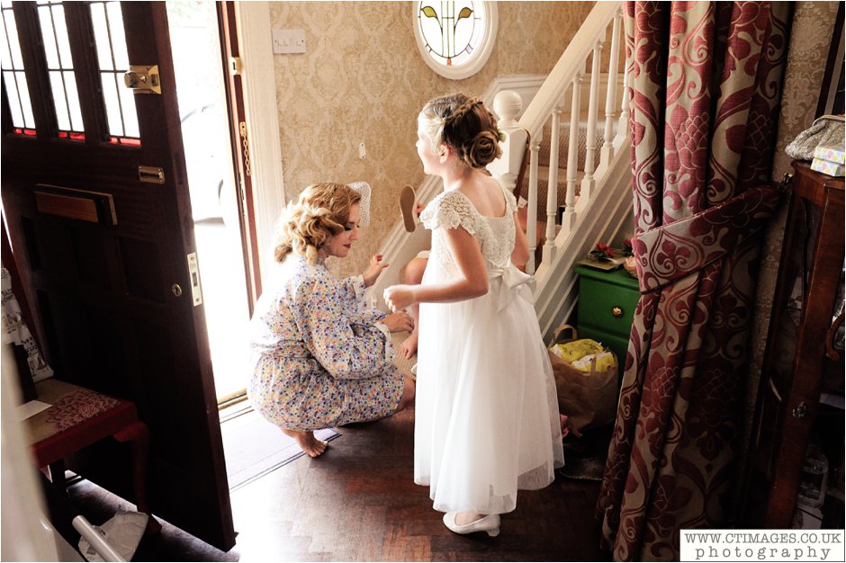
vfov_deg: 42.3
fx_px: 728
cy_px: 282
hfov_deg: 60.3
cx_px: 423
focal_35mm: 31
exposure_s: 1/160
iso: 5000
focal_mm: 31
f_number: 8
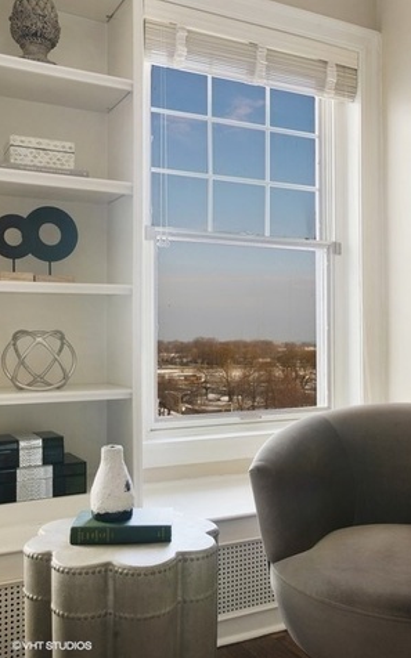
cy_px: 330
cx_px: 220
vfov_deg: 54.0
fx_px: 646
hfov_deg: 35.3
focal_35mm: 36
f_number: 8
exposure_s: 1/13
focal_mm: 35
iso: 200
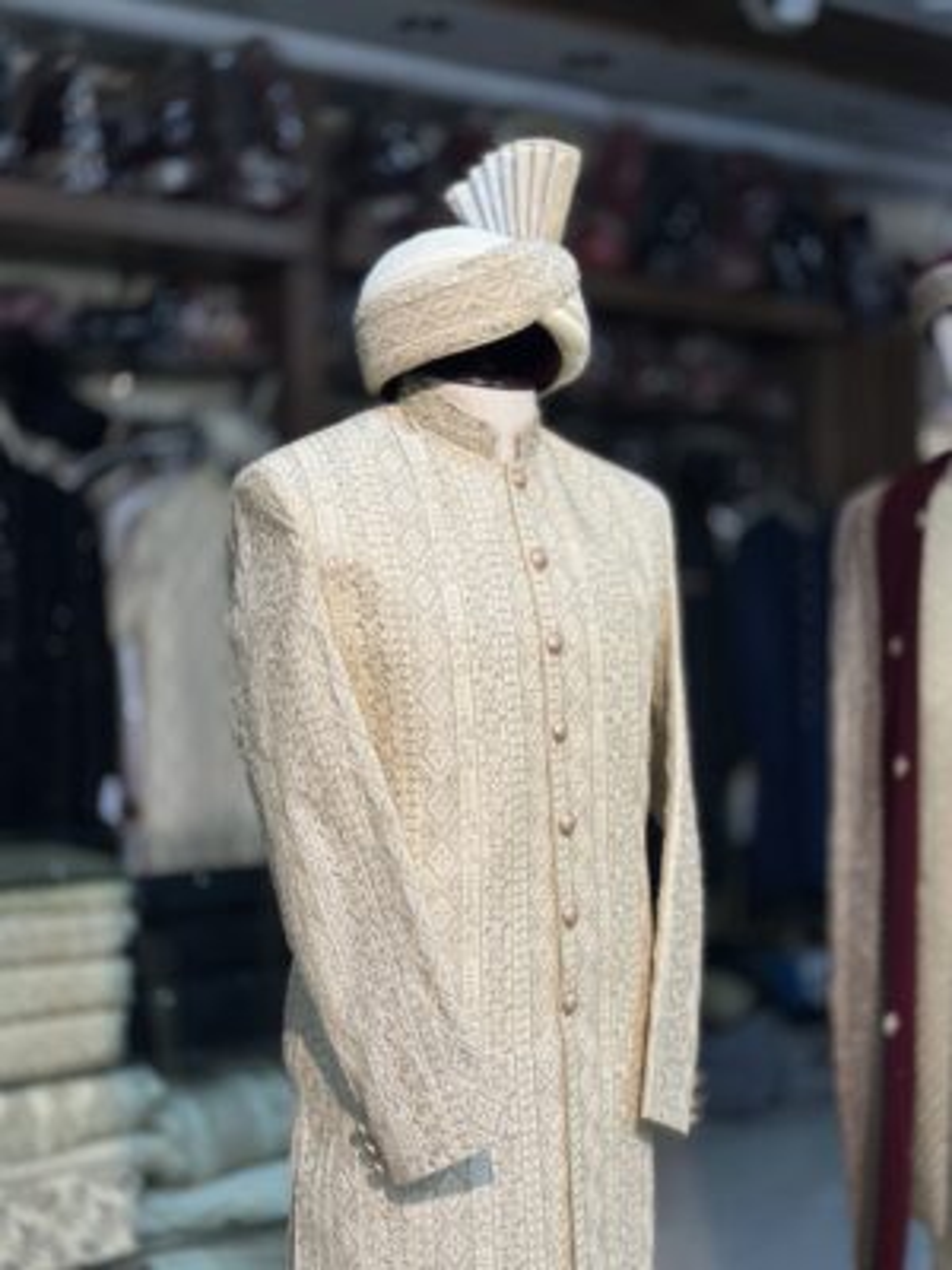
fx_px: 1760
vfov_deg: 39.7
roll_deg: -0.5
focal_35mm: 48
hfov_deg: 30.3
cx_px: 476
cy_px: 635
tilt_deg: -2.3
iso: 64
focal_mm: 6.86
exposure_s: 1/133
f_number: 1.78
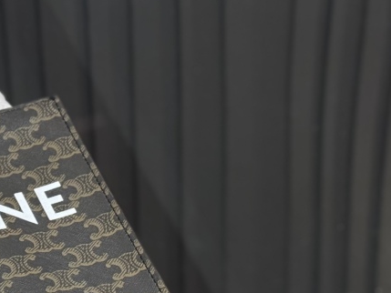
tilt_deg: -41.7
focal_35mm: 161
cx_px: -200
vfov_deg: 9.2
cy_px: 223
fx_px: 1819
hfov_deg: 11.7
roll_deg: +12.2
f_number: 1.78
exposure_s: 1/102
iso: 100
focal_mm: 6.76
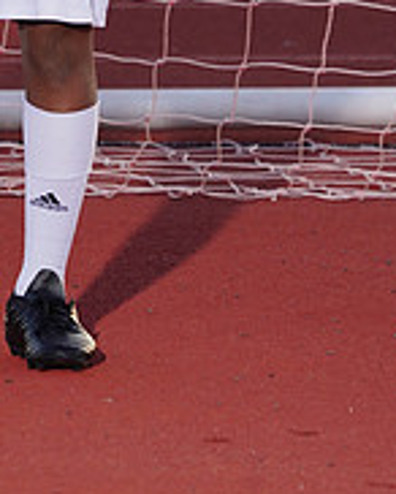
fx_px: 10413
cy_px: -136
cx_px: -83
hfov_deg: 2.2
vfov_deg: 2.7
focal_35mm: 712
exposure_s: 1/250
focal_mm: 238
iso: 320
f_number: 5.6
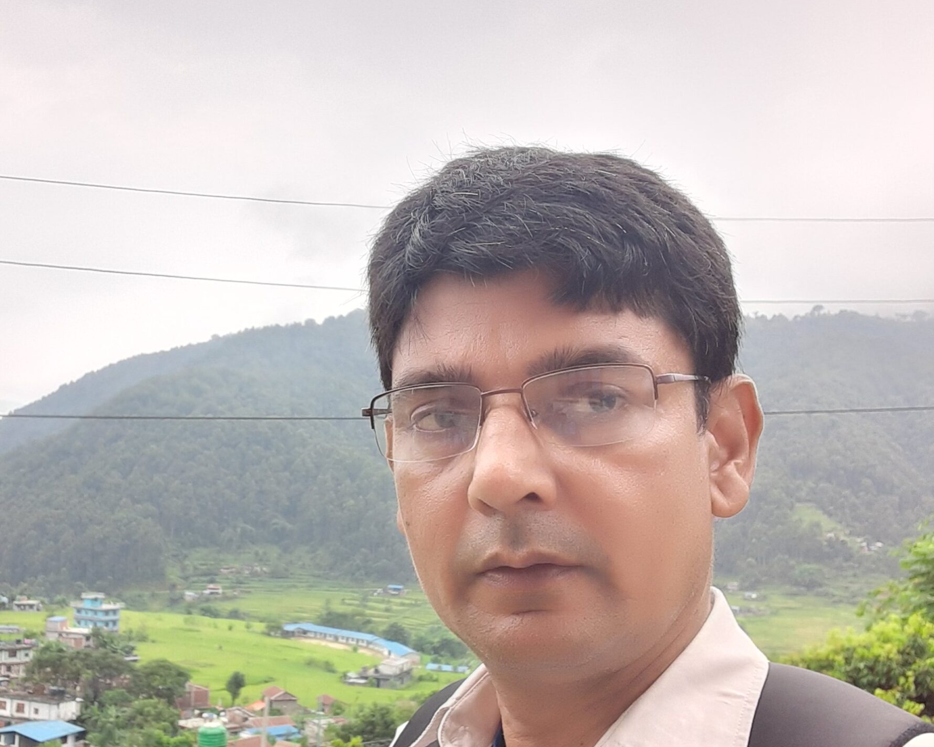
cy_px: 423
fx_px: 1244
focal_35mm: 45
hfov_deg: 40.8
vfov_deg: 33.4
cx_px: 336
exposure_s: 1/112
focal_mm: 2.66
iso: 40
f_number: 2
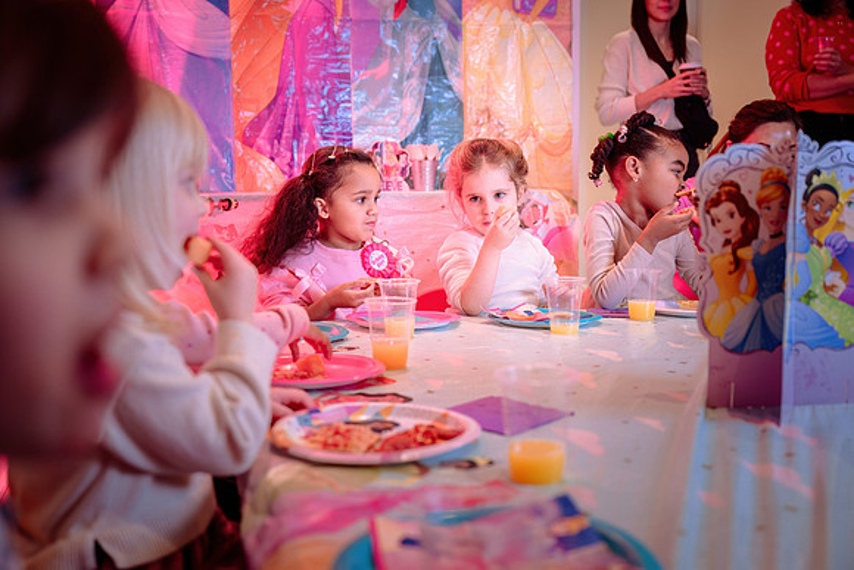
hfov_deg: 50.7
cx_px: 427
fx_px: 902
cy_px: 285
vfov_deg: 35.1
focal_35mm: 38
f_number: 3.5
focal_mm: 38
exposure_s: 1/100
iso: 800
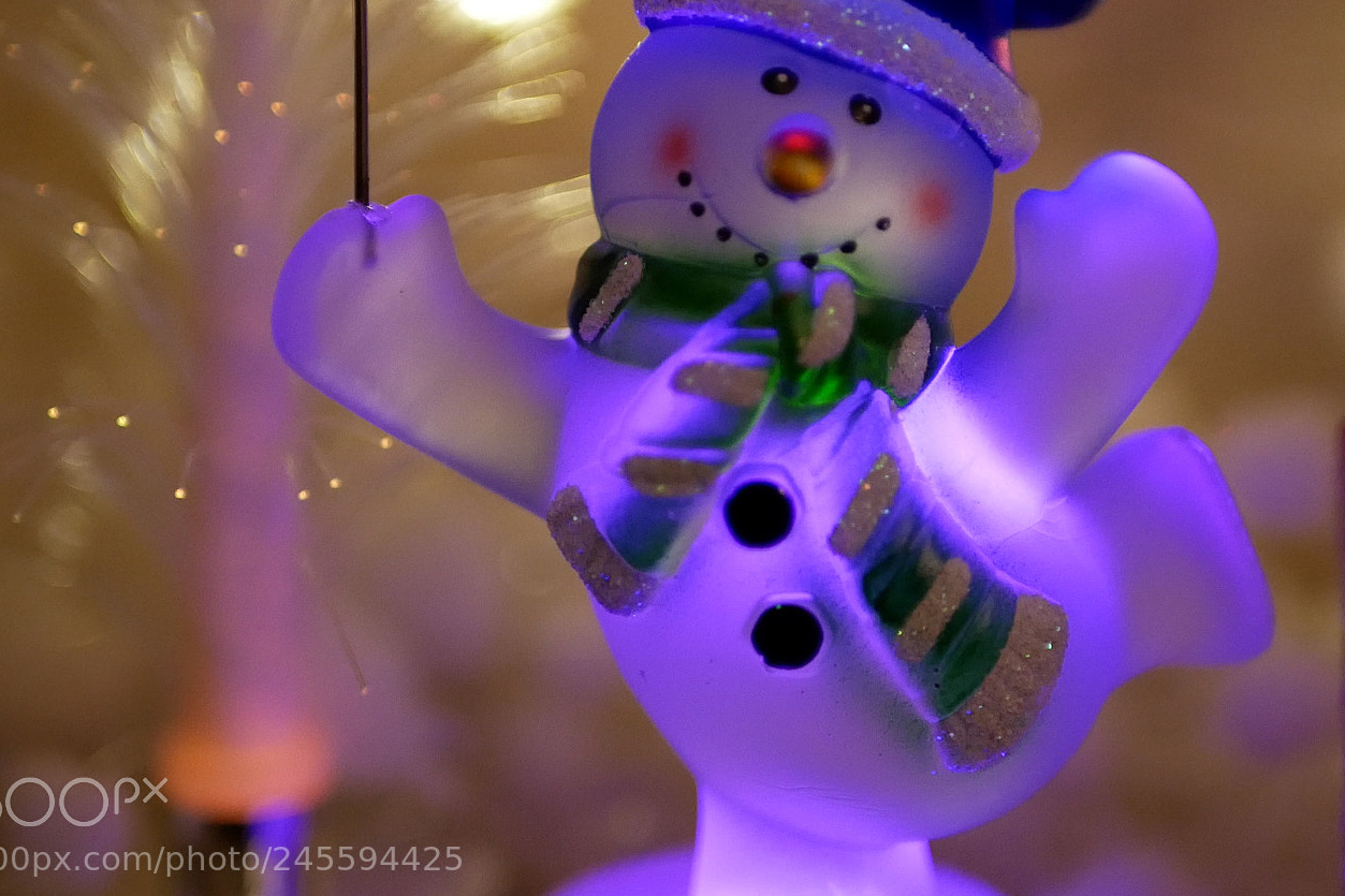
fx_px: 3175
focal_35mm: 85
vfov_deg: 16.0
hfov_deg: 23.9
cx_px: 760
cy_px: 299
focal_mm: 25
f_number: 1.7
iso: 1600
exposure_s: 1/250
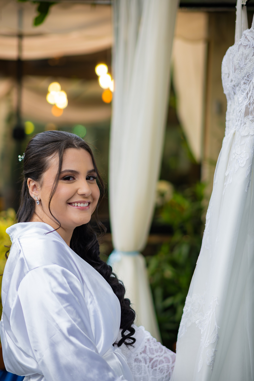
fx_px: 889
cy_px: 190
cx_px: 127
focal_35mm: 84
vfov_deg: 24.2
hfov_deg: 16.3
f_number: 1.4
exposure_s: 1/2500
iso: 400
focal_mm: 56
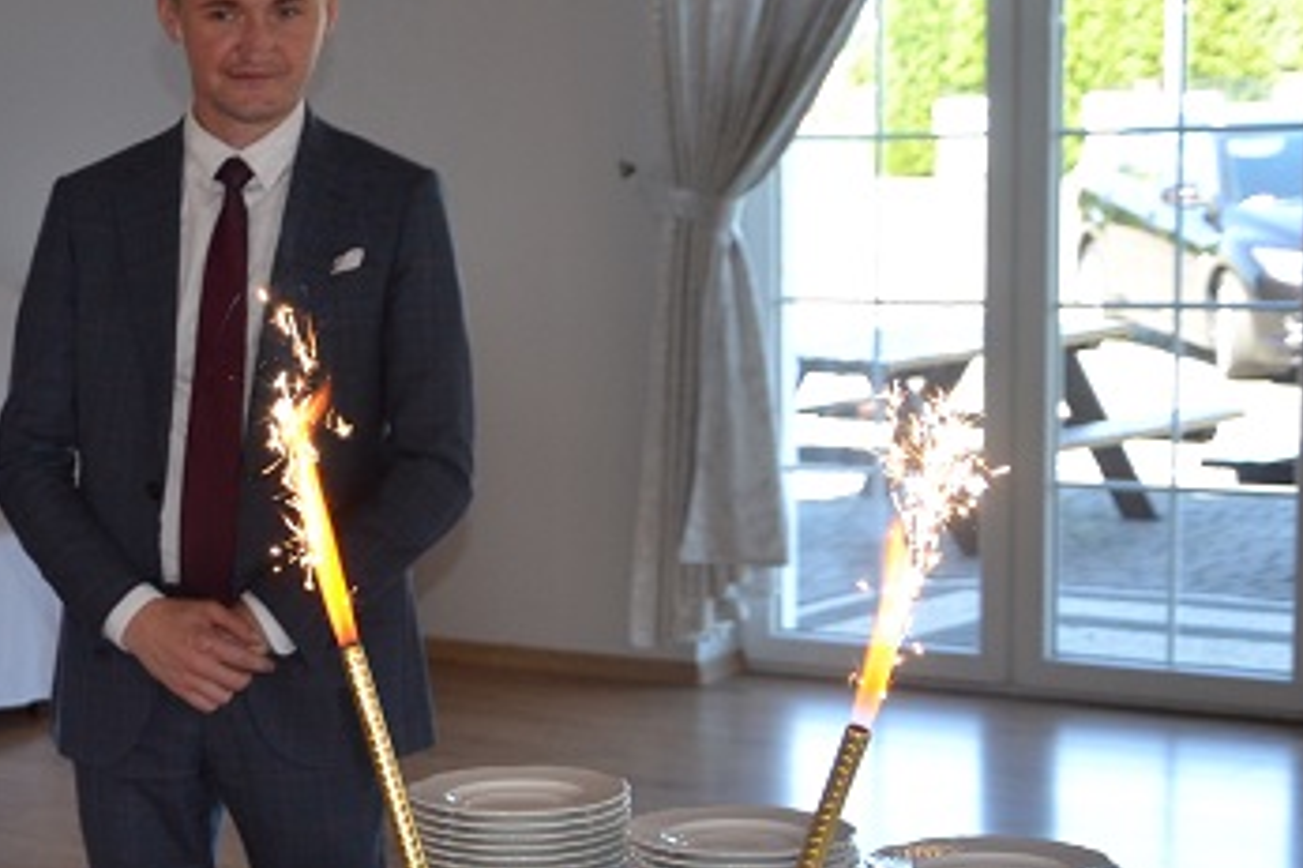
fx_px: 3256
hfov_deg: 21.6
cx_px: -83
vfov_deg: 15.1
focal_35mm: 90
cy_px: 663
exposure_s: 1/125
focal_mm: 26
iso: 400
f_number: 4
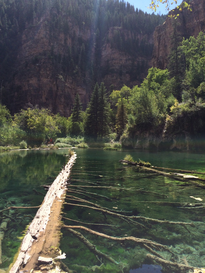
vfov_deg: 61.7
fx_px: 229
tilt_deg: -0.5
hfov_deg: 48.2
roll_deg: +0.2
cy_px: 136
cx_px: 102
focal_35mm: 29
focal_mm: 4.15
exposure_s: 1/1709
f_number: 2.2
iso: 32
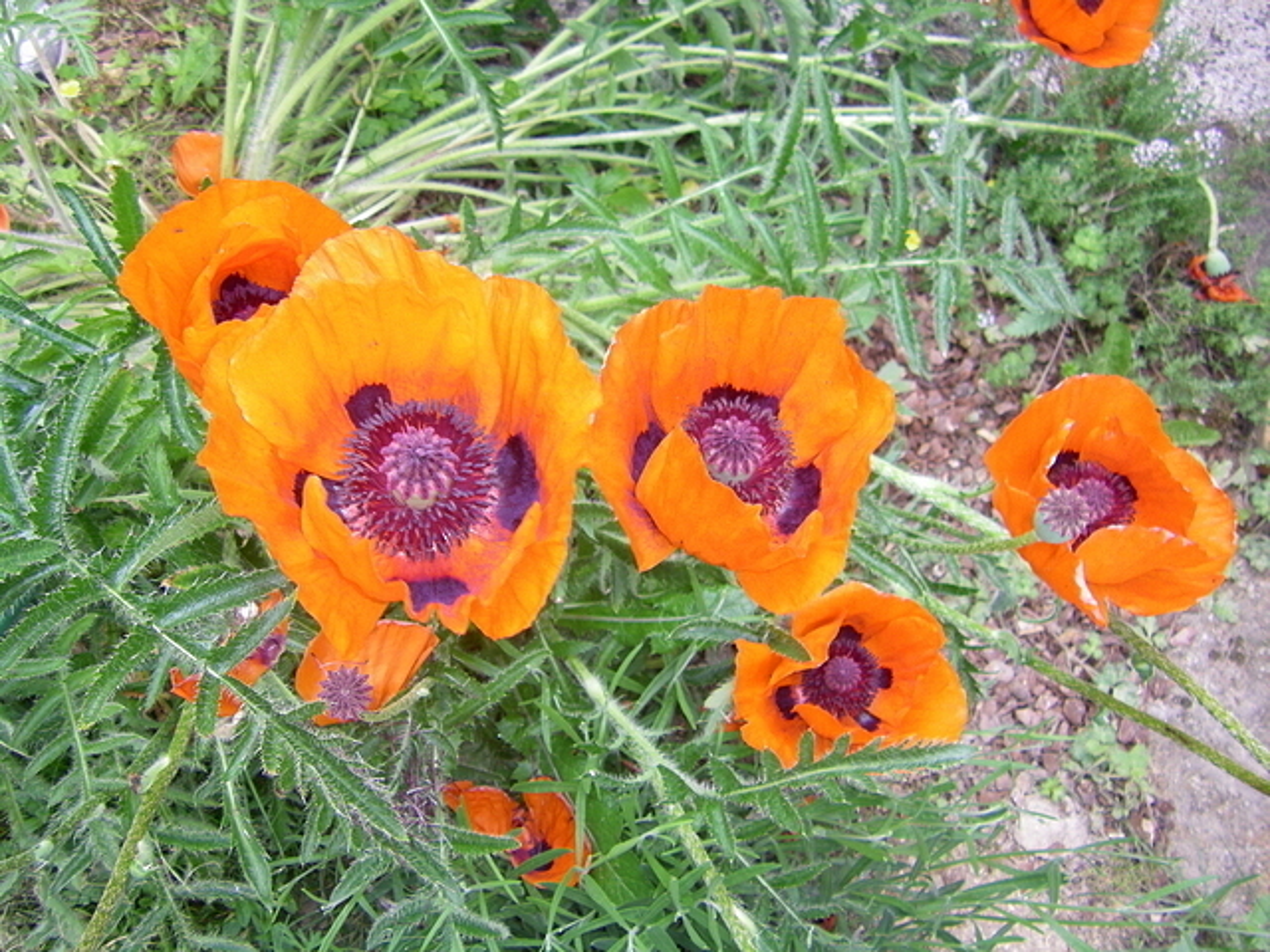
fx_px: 1394
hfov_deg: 49.0
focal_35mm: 38
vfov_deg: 37.7
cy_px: 476
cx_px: 635
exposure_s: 1/60
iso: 64
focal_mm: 6.3
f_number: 3.5
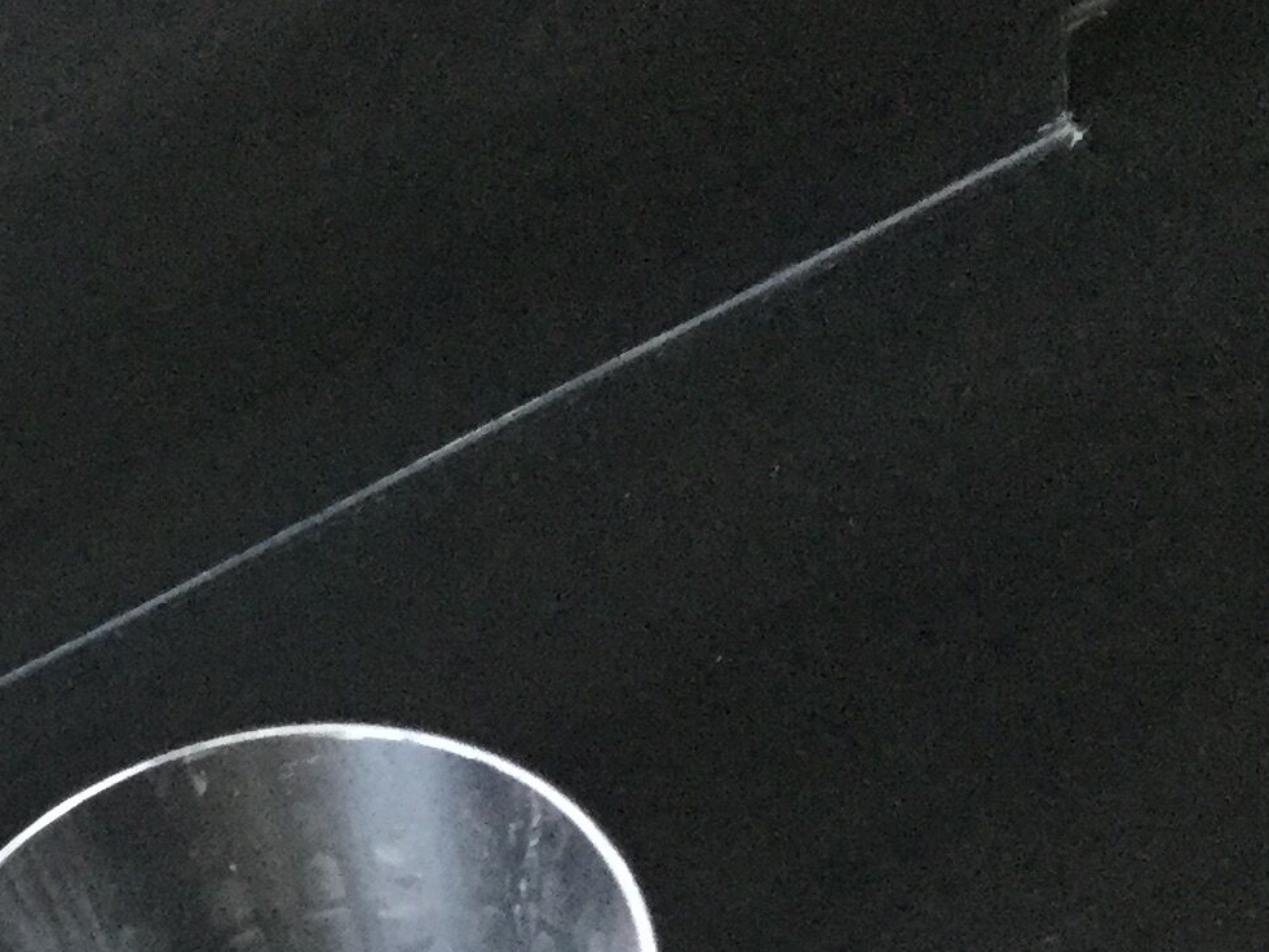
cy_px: 1258
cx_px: -348
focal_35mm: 103
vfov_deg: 13.8
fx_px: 3777
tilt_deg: -51.7
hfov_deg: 17.9
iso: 200
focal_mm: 3.3
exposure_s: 1/25
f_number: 2.4
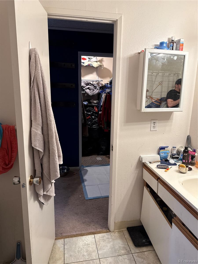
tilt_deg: -9.5
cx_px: 99
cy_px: 132
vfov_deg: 71.6
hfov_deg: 56.8
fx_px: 183
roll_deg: -1.6
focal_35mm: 24
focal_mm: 6.76
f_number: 1.78
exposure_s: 1/60
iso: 200
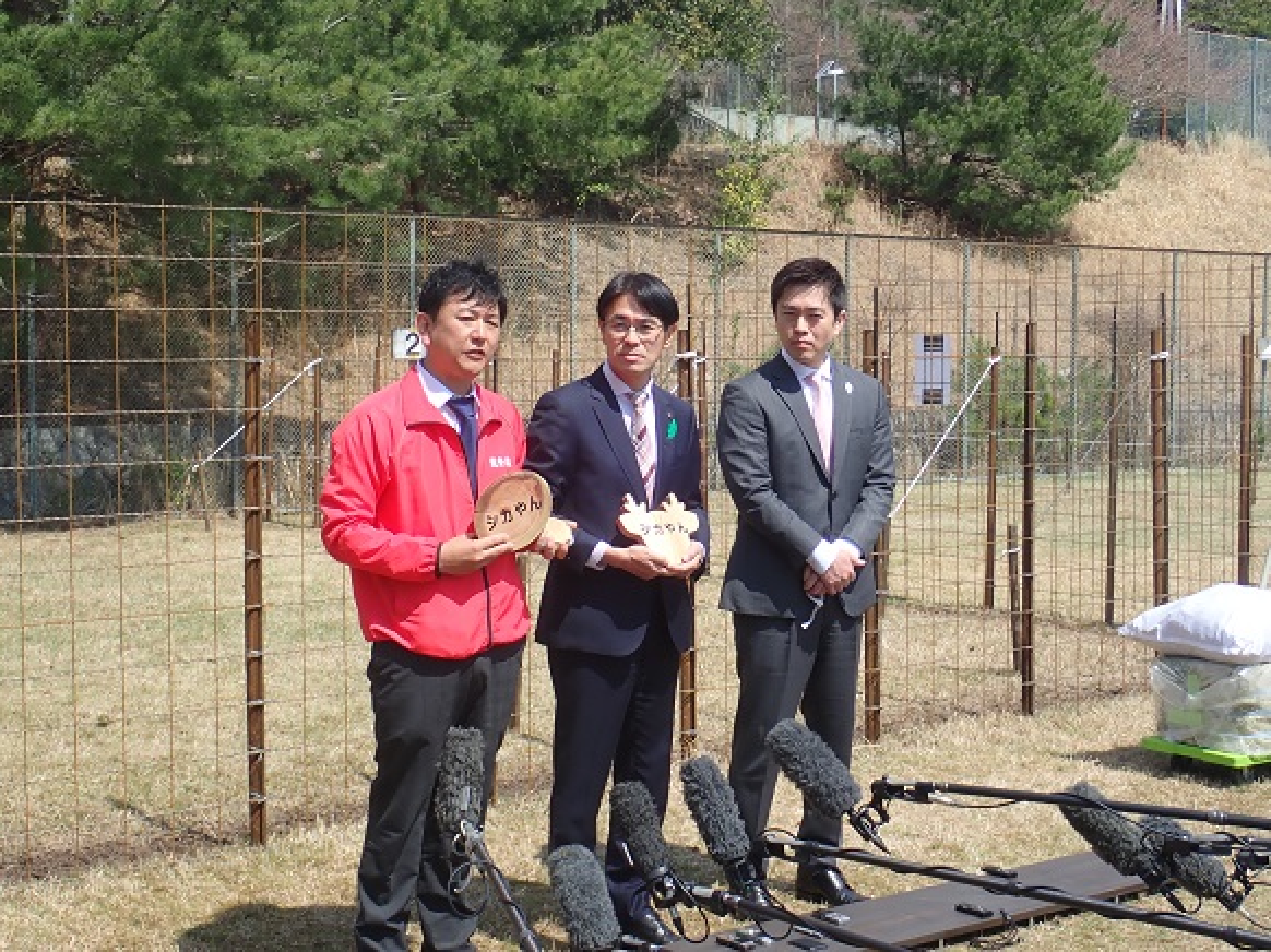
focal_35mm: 57
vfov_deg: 25.6
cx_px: 636
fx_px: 2092
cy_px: 476
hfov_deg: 33.8
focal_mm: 10.29
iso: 100
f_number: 5
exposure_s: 1/320
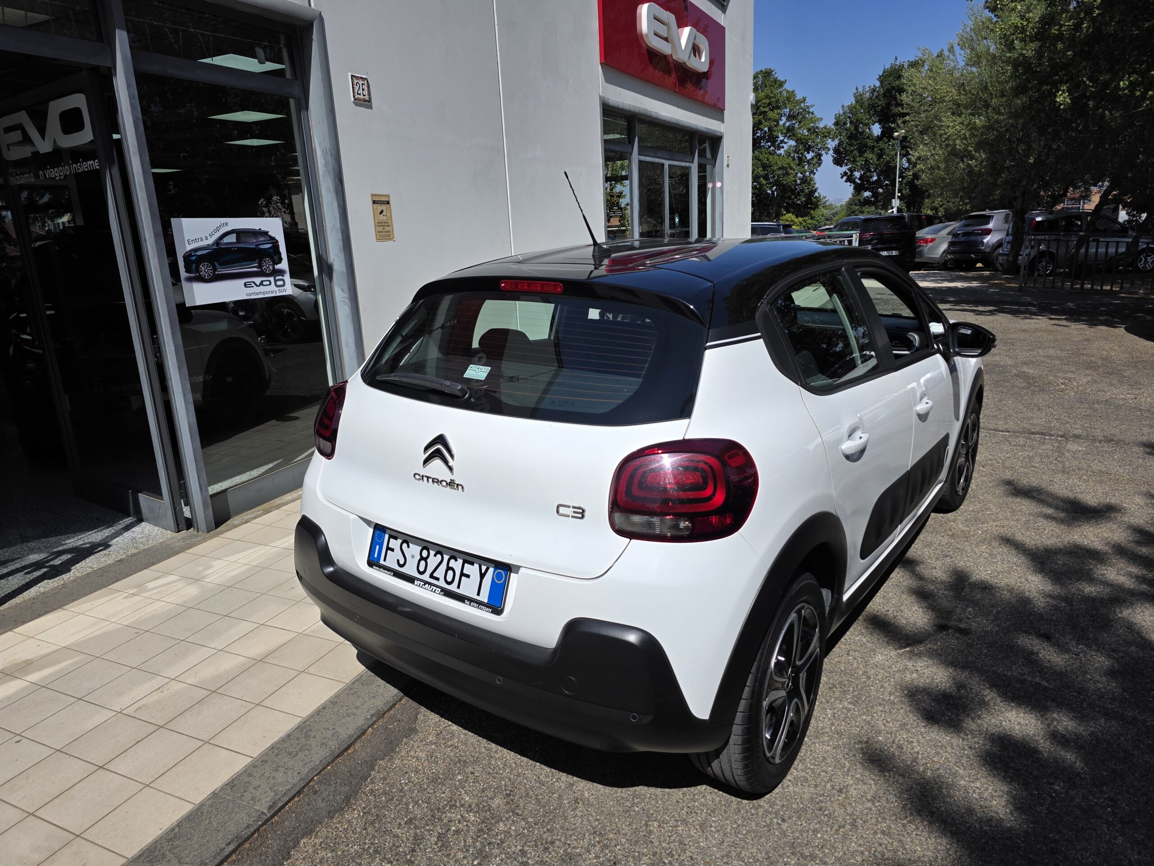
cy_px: 433
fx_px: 767
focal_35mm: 23
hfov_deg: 73.9
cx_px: 577
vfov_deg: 58.9
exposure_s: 1/7944
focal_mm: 6.3
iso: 64
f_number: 1.7
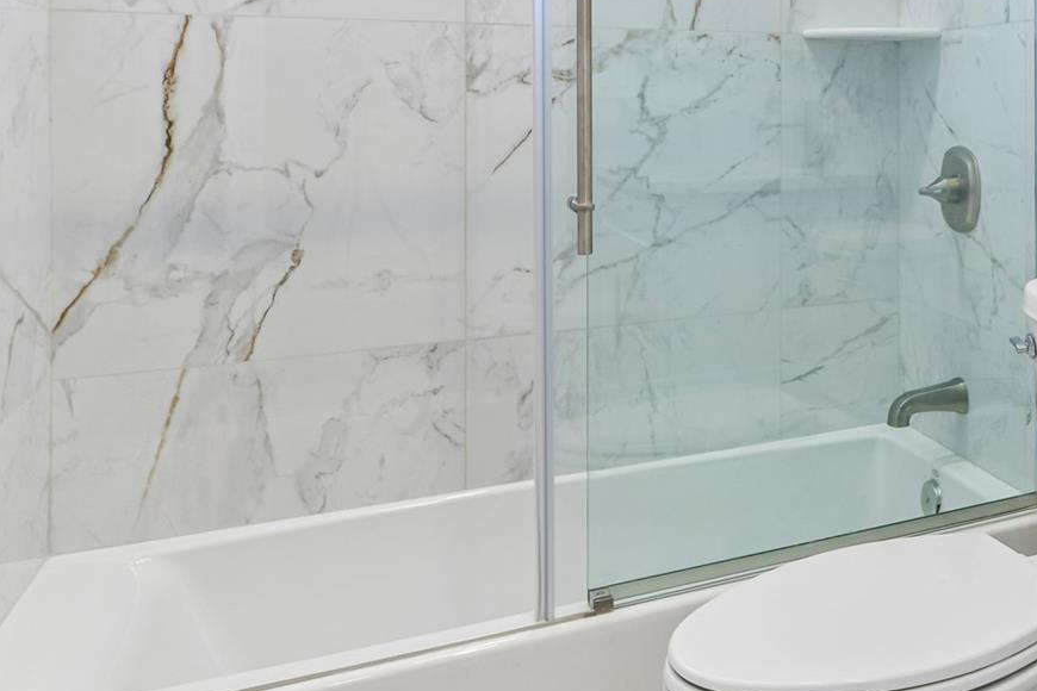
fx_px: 1152
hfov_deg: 40.9
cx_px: 1086
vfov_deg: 31.8
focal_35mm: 40
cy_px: 72
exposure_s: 1/50
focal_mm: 17
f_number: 9
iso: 200
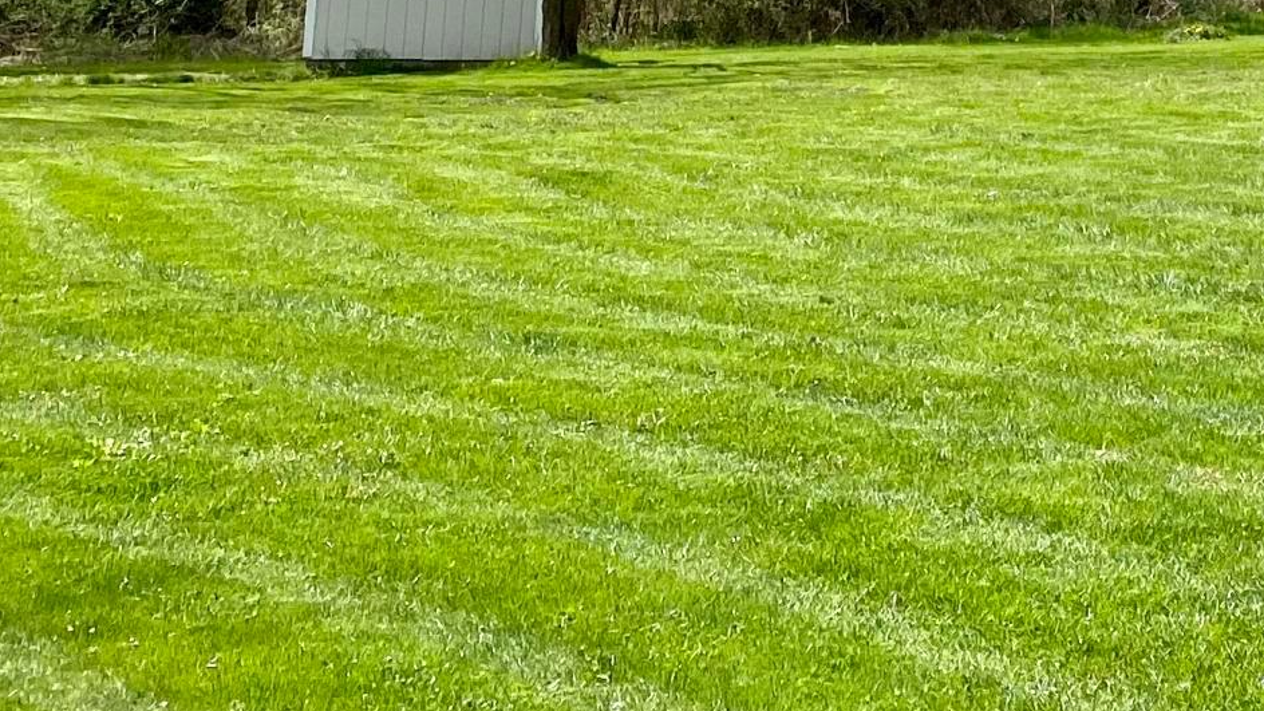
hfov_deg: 21.8
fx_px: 3016
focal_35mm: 90
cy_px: -688
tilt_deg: +14.5
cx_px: 1534
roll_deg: -1.1
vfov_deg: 12.0
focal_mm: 4.25
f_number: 1.8
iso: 32
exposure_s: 1/4132
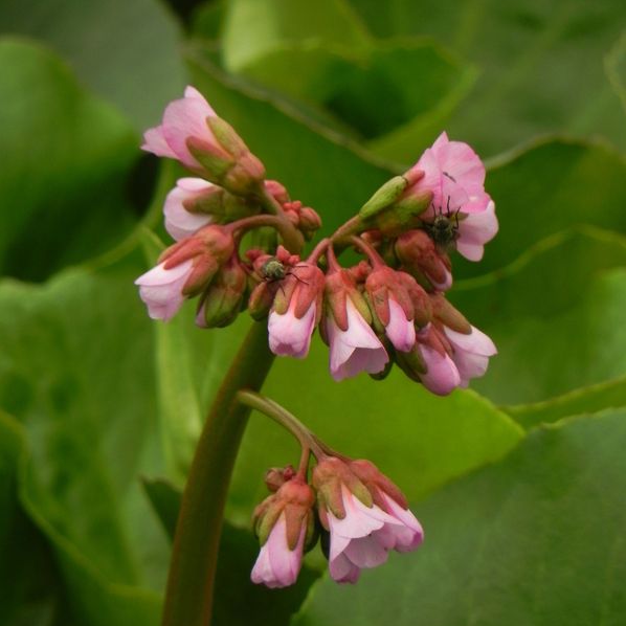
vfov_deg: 2.2
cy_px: 384
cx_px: 313
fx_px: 16409
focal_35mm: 802
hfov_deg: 2.2
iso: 160
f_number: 5
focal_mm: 120
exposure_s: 1/320
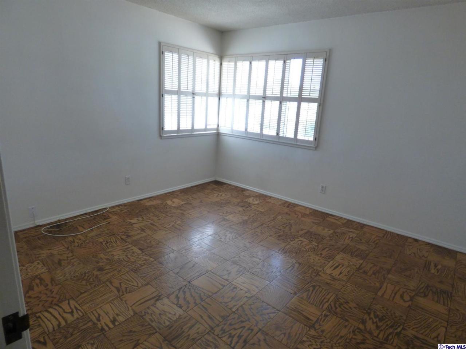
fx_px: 269
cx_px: 233
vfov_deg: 65.9
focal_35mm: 20
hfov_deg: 81.8
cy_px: 174
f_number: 2.8
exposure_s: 1/60
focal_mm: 3.58
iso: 320
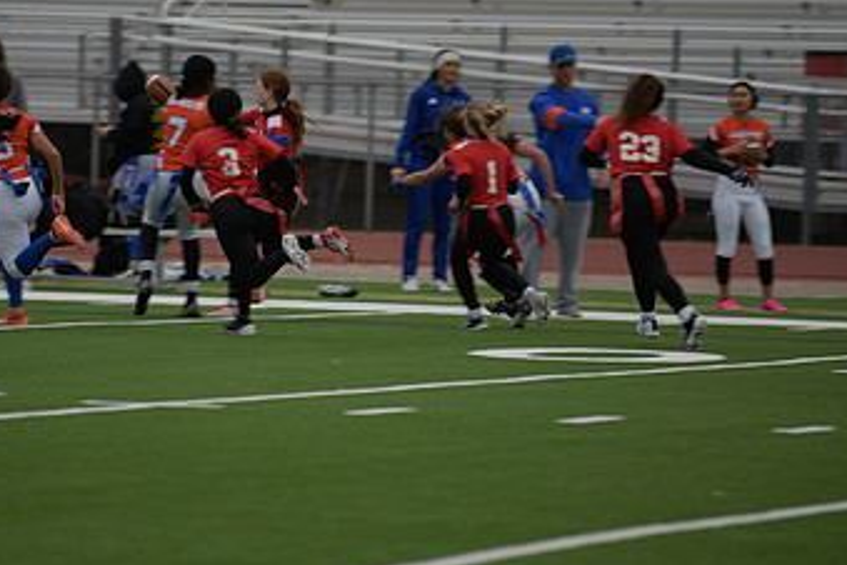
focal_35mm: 342
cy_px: 179
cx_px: 312
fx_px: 8046
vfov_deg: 4.0
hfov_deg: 6.0
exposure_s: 1/200
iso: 90
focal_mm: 200
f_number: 2.8
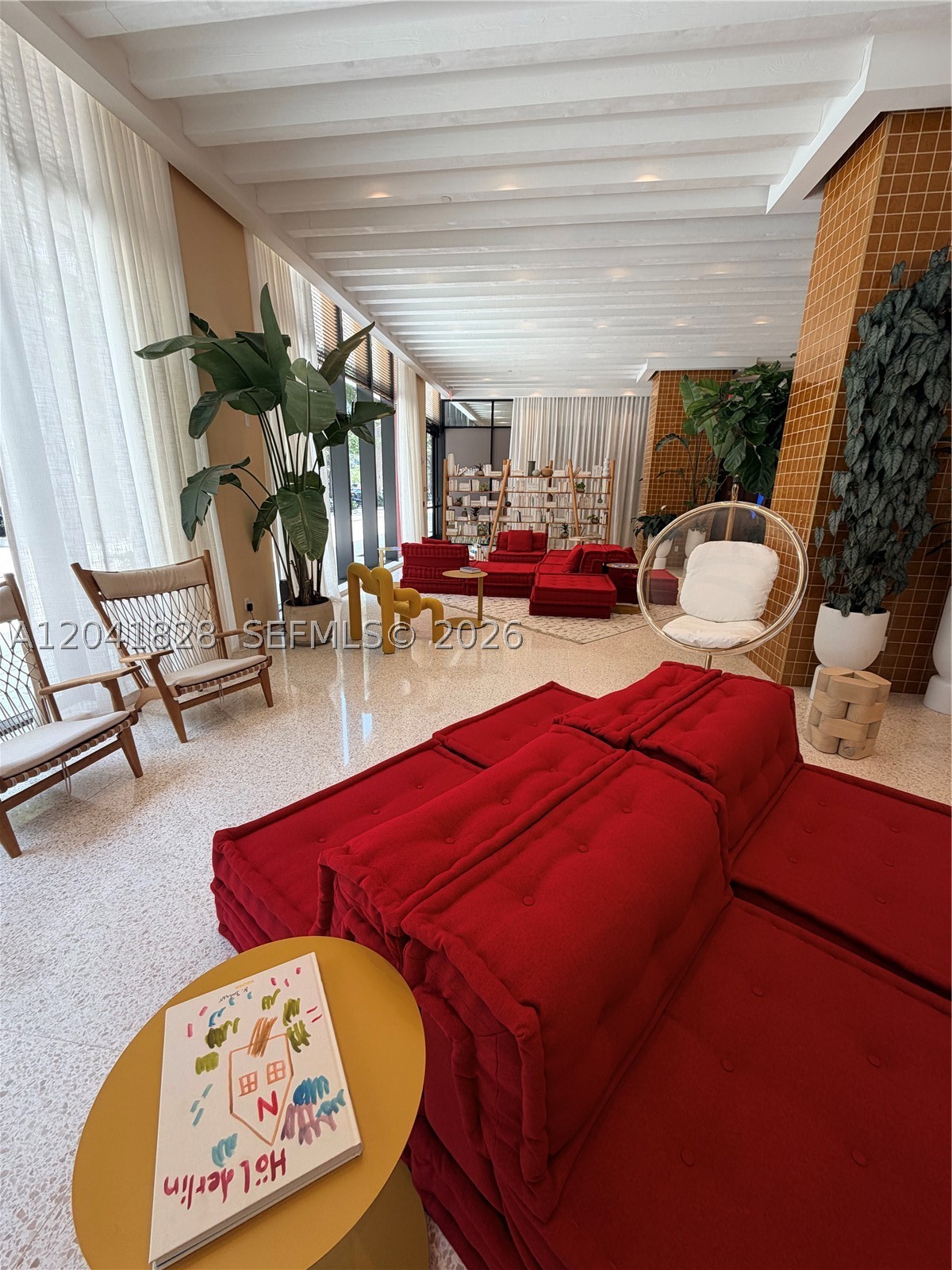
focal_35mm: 14
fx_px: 513
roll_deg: +0.8
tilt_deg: -16.0
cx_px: 476
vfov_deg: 102.1
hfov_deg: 85.7
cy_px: 635
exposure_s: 1/133
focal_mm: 2.22
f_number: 2.2
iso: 40
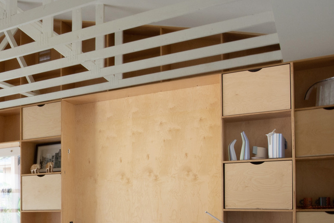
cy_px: 185
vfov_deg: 27.9
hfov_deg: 35.1
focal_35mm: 47
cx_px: -45
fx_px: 436
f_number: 22
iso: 500
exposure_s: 1/4
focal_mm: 16
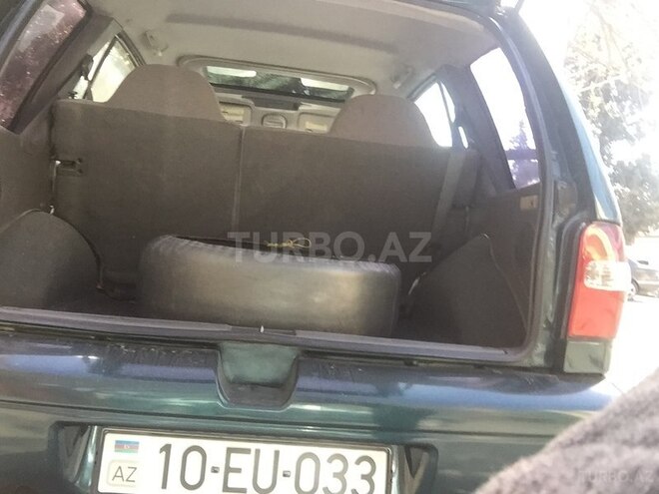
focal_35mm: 31
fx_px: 590
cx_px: 330
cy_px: 247
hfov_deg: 58.4
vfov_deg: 45.4
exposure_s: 1/100
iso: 64
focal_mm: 2.65
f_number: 2.2
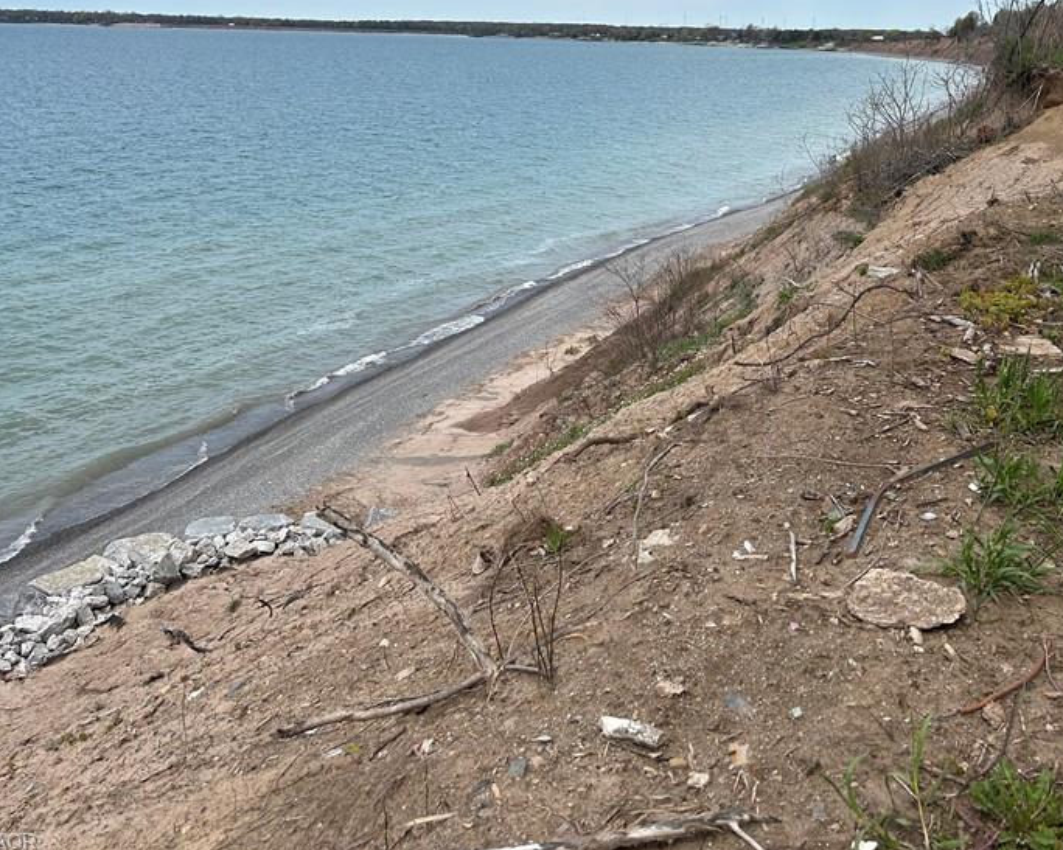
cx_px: 657
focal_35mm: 38
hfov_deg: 47.6
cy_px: 260
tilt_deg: -11.9
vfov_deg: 38.5
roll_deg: -1.9
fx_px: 1195
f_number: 1.5
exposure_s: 1/3831
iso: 50
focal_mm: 5.7
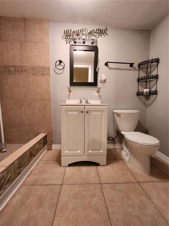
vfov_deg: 106.2
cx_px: 84
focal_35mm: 13
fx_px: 85
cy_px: 113
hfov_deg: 89.9
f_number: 2.2
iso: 320
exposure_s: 1/30
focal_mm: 1.74
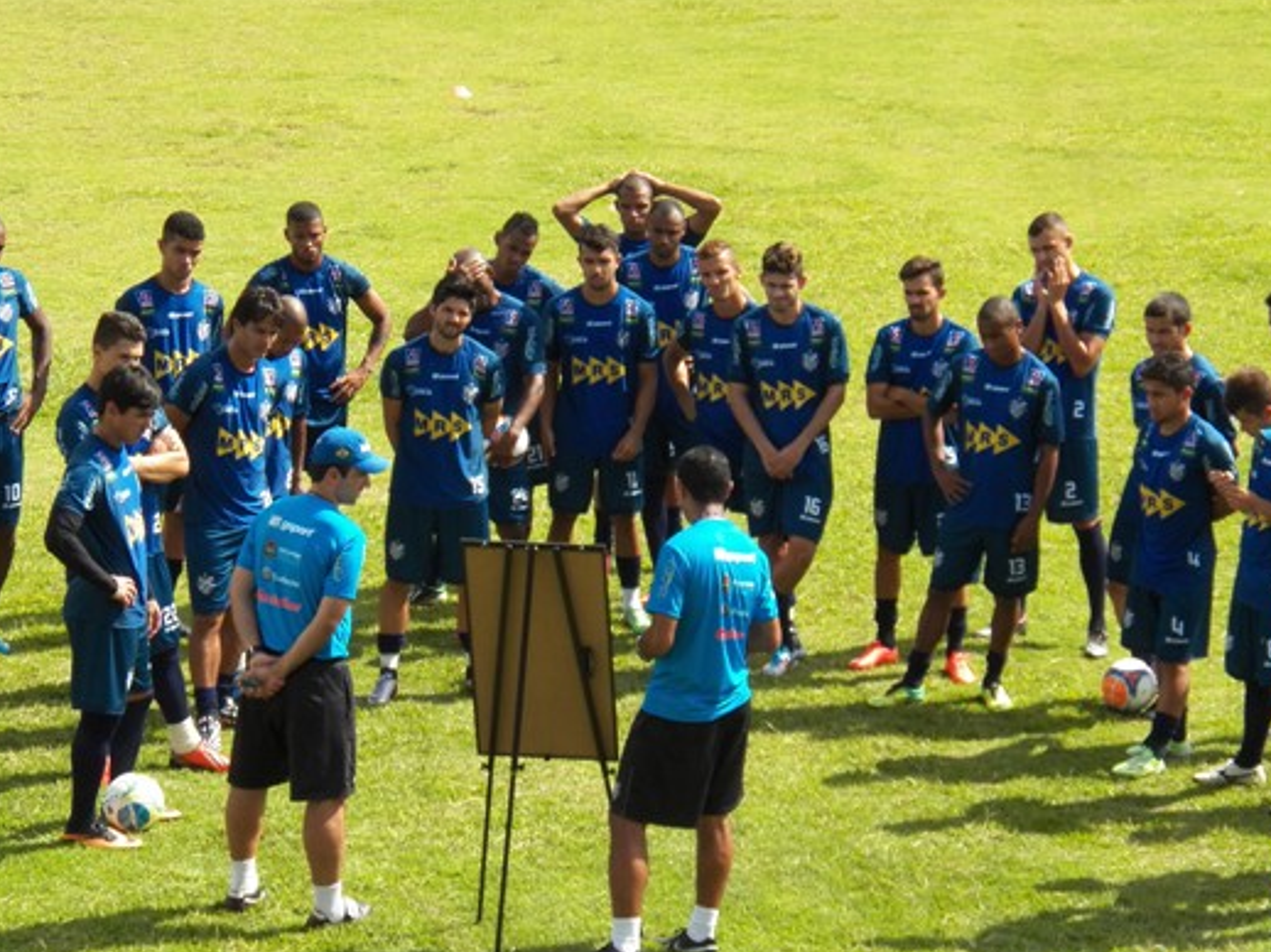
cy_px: 427
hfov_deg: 12.7
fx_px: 5725
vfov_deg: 9.5
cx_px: 675
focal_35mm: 156
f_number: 3.6
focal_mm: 17.1
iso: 125
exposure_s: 1/800
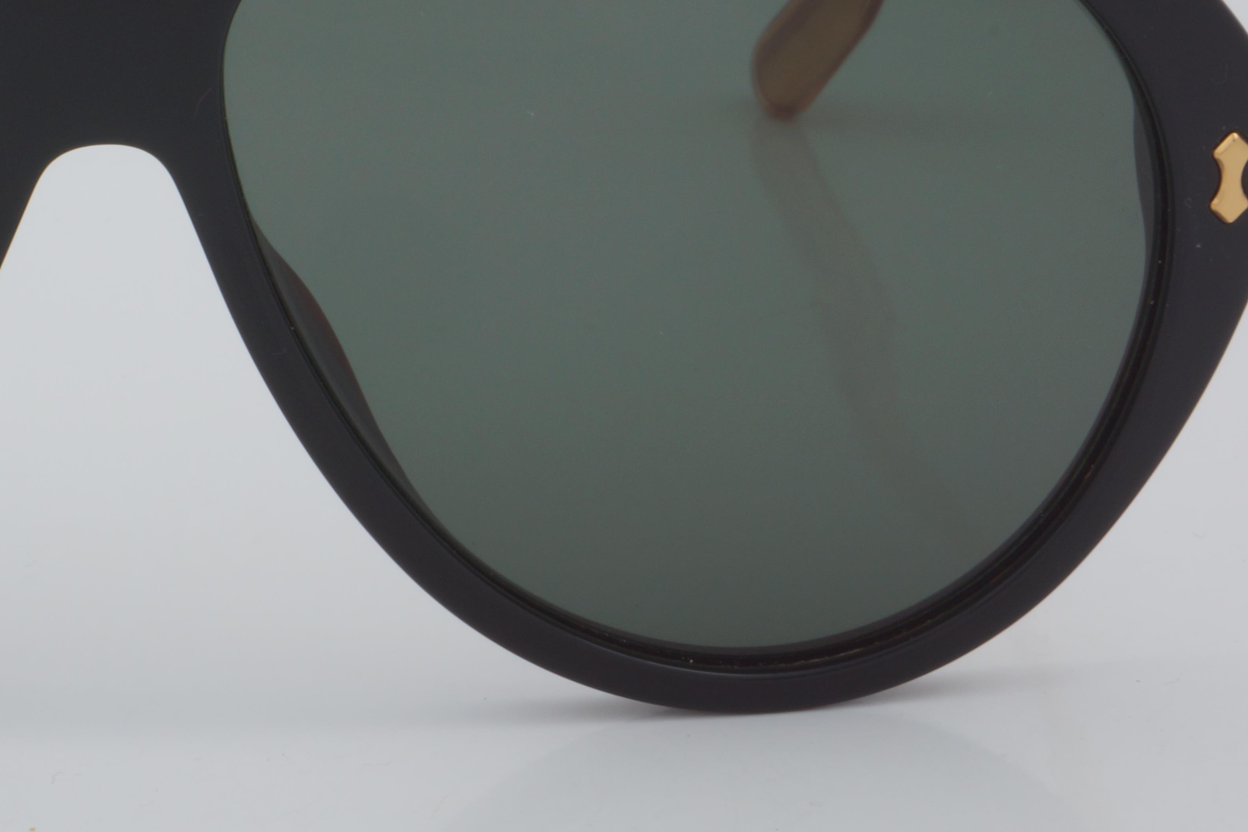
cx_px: 116
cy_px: 260
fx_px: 5441
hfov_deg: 13.0
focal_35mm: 157
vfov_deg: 8.7
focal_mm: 55
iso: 100
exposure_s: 1/4
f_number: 32
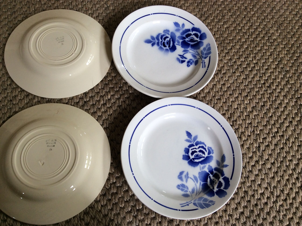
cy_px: 113
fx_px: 279
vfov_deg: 44.1
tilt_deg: -67.0
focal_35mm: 32
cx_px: 151
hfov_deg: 56.9
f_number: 2.4
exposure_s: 1/33
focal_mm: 3.3
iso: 40
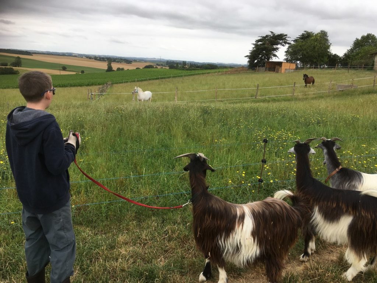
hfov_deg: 61.7
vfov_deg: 48.2
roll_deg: -3.2
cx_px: 188
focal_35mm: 29
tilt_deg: -14.4
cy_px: 142
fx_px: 316
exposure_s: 1/314
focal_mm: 4.15
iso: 25
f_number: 2.2
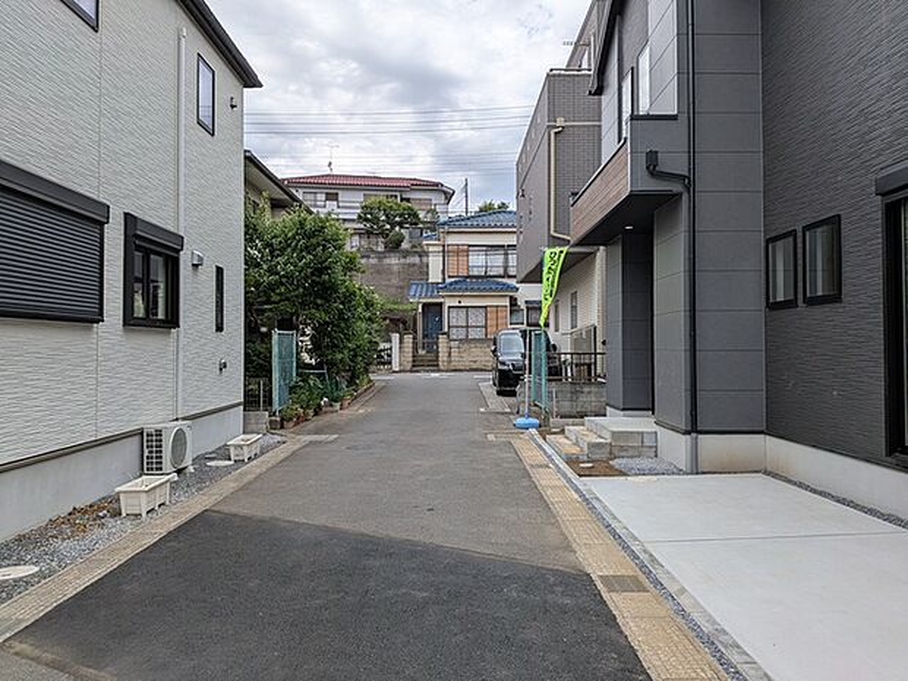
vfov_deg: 56.8
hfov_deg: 71.6
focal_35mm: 24
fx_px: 630
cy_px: 340
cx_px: 454
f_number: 1.7
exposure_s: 1/1613
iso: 29
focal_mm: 4.53
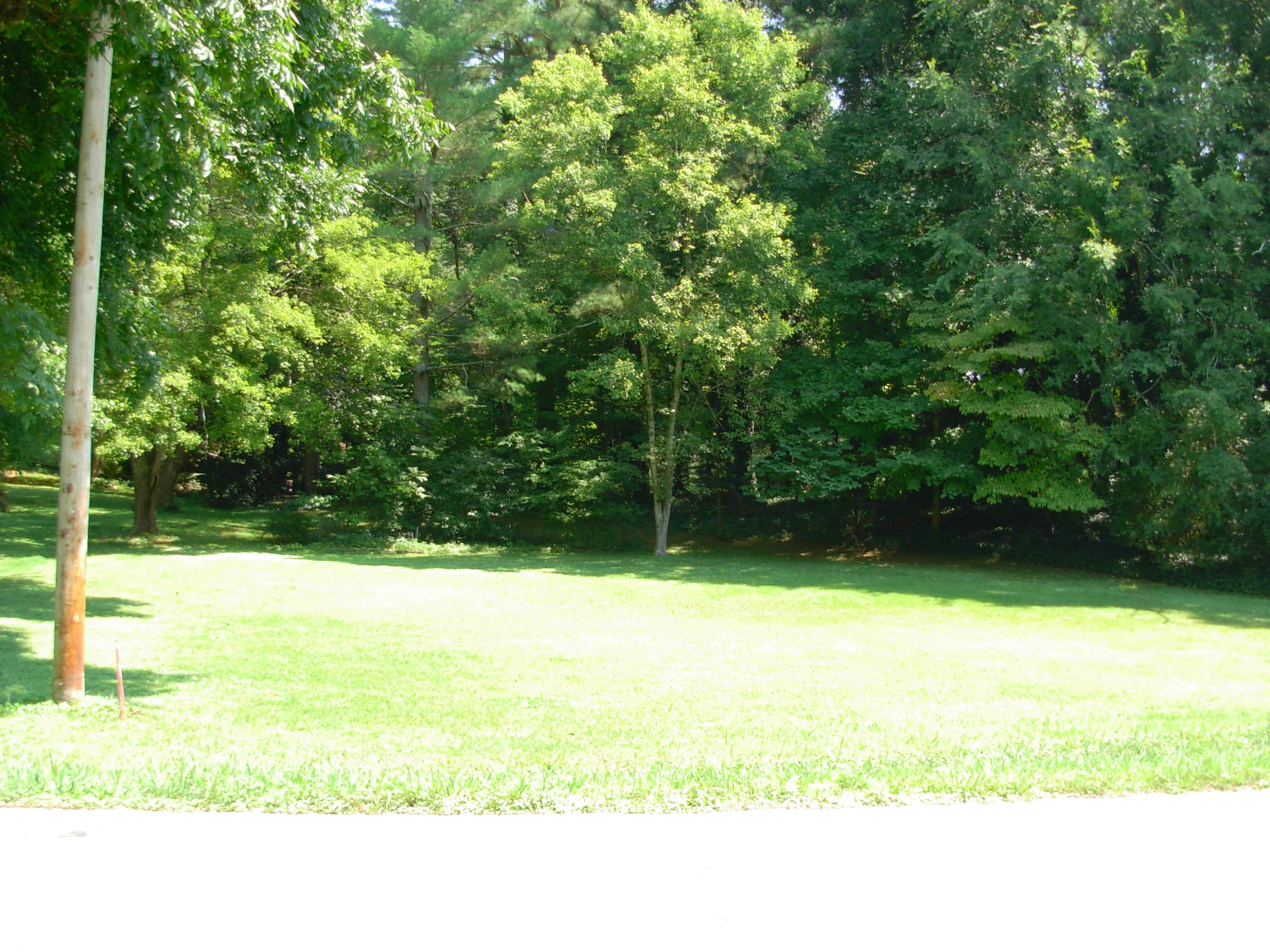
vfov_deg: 37.7
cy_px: 476
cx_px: 635
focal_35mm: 38
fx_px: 1394
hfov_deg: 49.0
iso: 79
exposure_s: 1/148
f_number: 2.9
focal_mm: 6.3
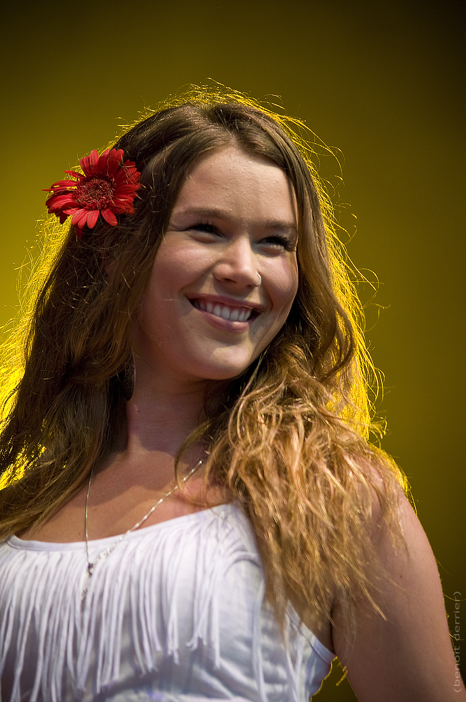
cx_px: 233
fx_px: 5840
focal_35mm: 300
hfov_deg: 4.6
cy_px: 351
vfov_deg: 6.9
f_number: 2.8
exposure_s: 1/200
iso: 320
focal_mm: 200
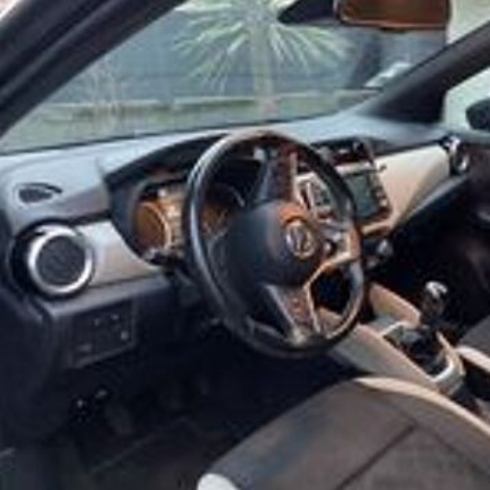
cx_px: 320
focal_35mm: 37
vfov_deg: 44.9
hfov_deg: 44.4
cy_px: 246
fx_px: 593
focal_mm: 3.3
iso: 640
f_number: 2.4
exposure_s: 1/20
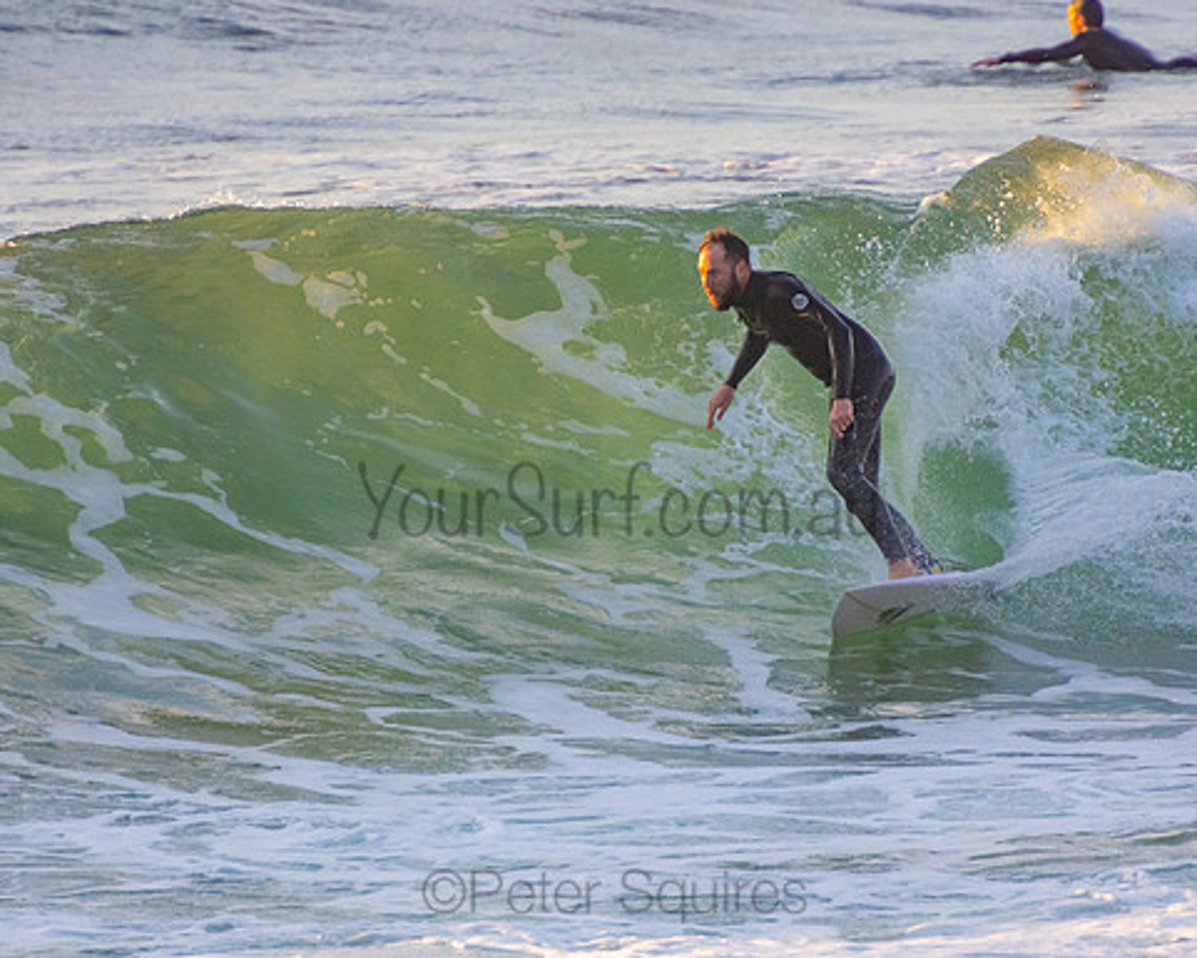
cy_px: 479
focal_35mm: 703
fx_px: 24910
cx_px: 615
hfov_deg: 2.8
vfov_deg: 2.2
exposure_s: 1/1000
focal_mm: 400
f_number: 5.6
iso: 640
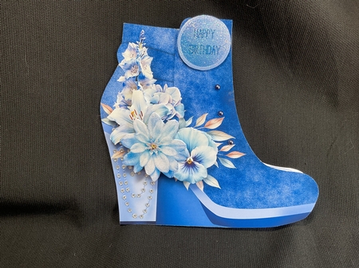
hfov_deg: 61.7
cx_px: 180
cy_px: 134
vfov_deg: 48.2
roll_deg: -2.7
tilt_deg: -34.7
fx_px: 301
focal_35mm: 29
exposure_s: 1/50
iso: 40
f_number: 1.8
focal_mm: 3
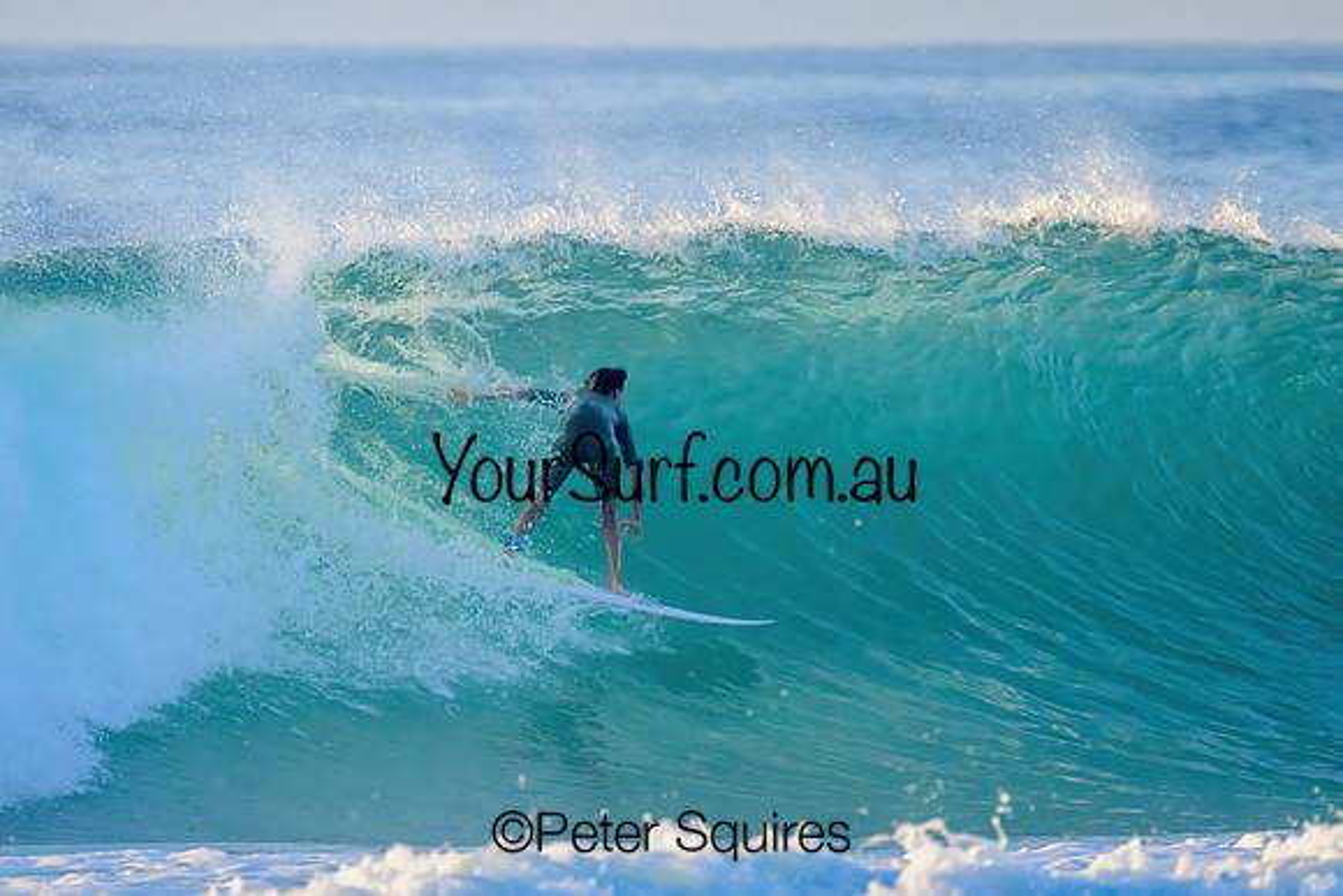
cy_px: 408
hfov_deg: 2.3
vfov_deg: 1.6
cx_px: 659
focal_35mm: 885
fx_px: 33038
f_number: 11
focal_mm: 800
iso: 3600
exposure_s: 1/1600
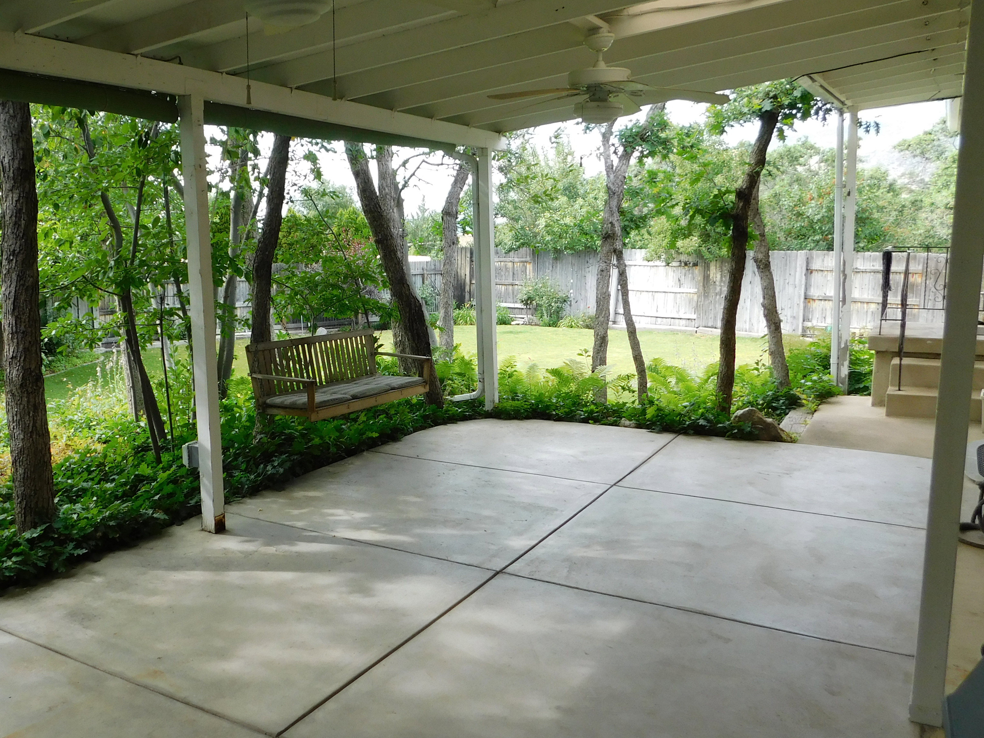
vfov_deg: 42.9
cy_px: 356
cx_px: 356
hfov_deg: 54.6
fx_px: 938
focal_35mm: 33
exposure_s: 1/200
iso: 125
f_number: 3
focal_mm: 4
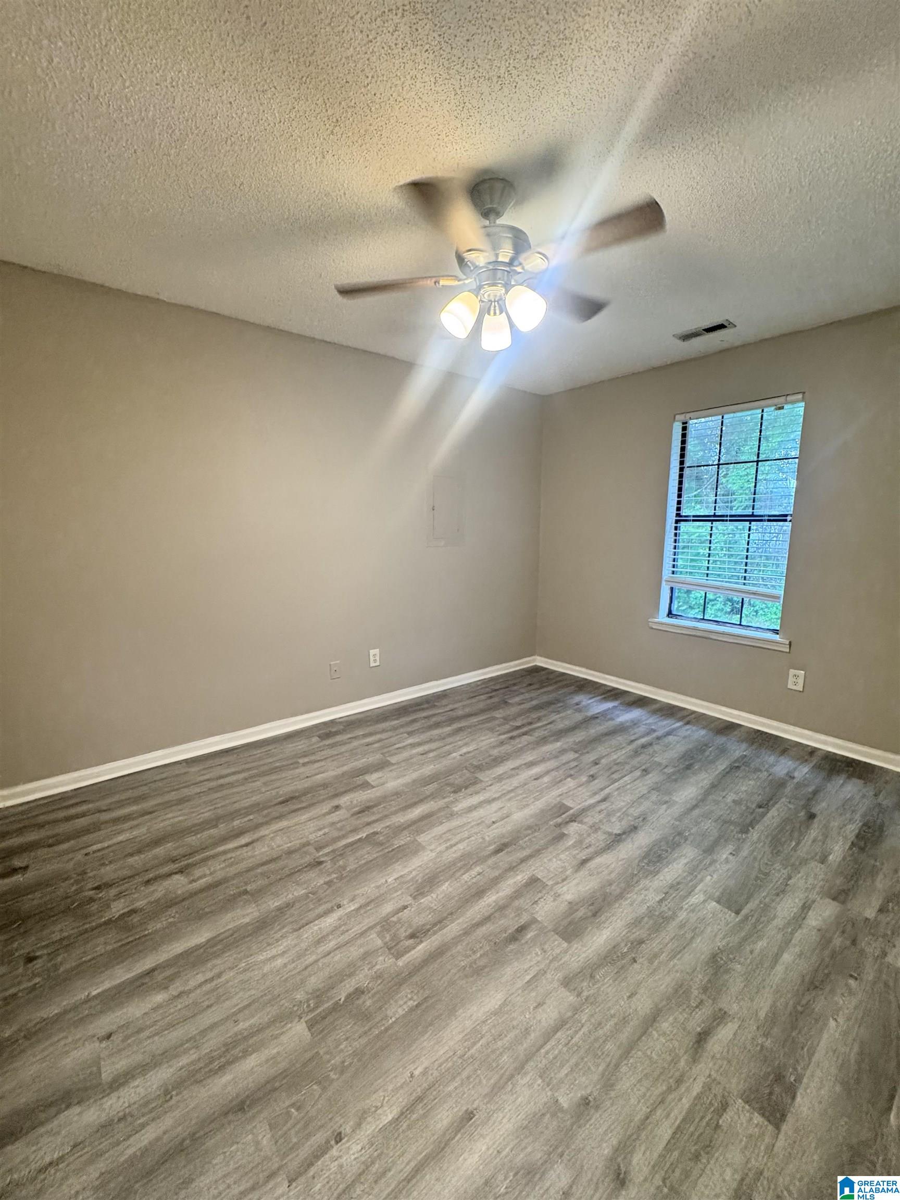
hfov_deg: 85.7
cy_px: 600
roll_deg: +0.7
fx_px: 485
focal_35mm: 14
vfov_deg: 102.1
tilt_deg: -8.5
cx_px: 450
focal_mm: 2.22
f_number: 2.2
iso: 320
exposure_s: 1/120
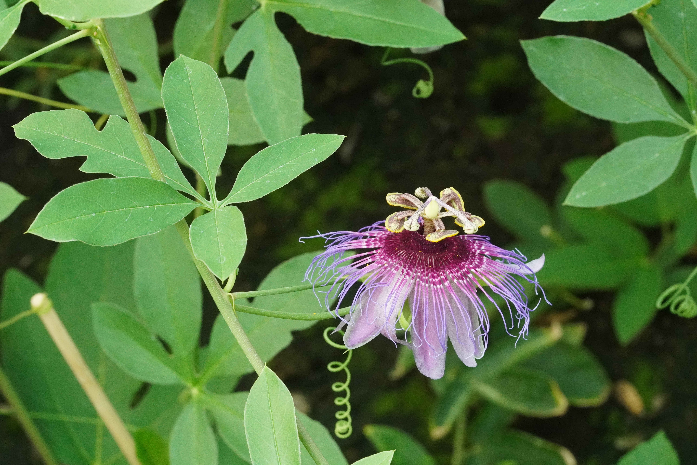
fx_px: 2614
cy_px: 232
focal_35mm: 135
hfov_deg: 15.2
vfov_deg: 10.2
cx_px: 348
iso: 5000
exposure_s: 1/160
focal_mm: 90
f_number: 13
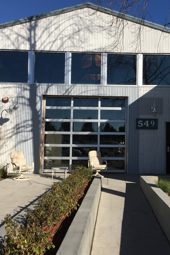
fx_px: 290
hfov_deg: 32.2
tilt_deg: +4.7
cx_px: 122
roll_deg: -1.6
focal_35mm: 41
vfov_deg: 47.4
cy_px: 129
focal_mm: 4.15
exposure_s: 1/2849
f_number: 2.2
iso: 25
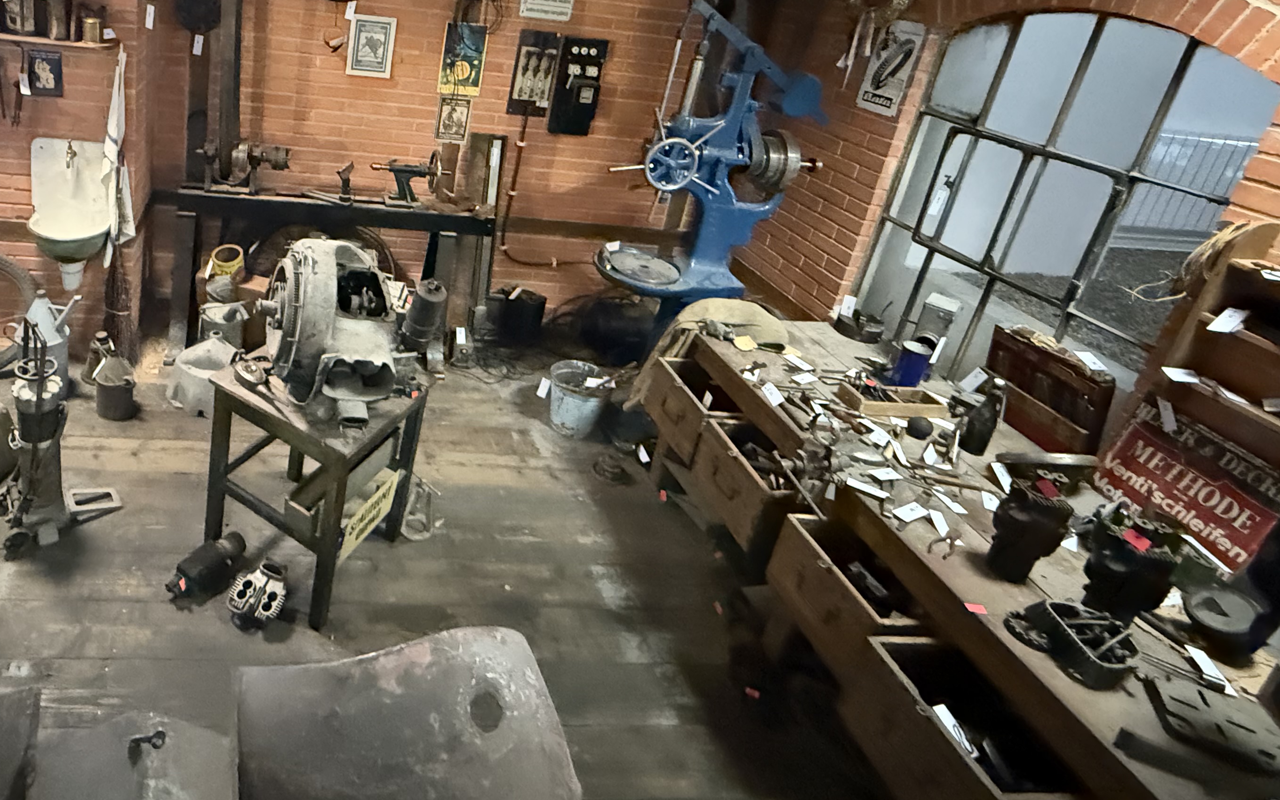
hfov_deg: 75.4
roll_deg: -6.5
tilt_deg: -18.8
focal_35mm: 22
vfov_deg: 52.4
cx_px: 362
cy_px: 191
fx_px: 767
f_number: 2.2
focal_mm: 2.22
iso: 1600
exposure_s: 1/33
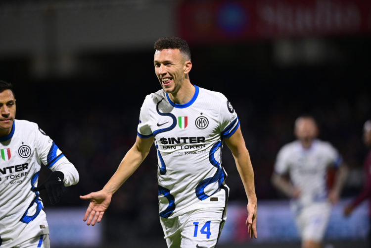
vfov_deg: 3.4
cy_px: 124
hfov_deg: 5.2
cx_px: 186
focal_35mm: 400
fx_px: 4122
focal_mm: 400
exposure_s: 1/1600
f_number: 3.5
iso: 2500
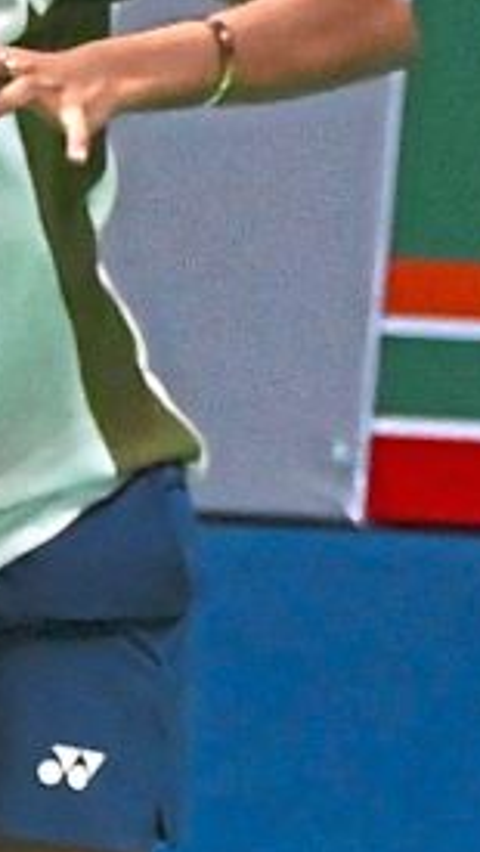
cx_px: -1124
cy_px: 607
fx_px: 29867
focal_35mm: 1322
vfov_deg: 1.6
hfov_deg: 0.9
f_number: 5.6
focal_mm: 280
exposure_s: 1/640
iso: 3200
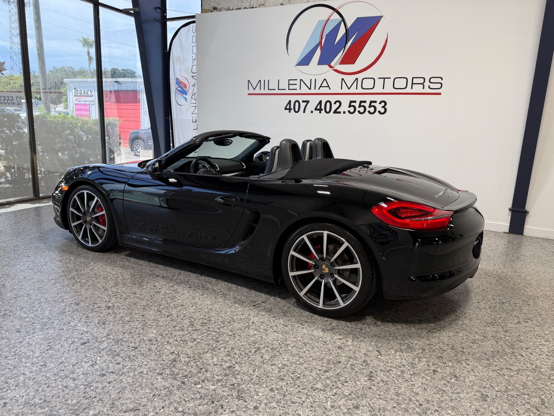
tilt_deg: -11.2
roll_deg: -2.3
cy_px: 204
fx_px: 400
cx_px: 280
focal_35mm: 25
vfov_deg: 54.9
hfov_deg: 69.4
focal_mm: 6.76
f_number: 1.78
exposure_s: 1/120
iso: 50
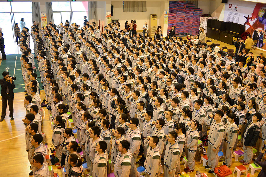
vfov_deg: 35.1
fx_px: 281
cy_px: 88
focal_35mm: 38
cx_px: 133
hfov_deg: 50.7
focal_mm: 38
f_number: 2.8
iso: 900
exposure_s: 1/80
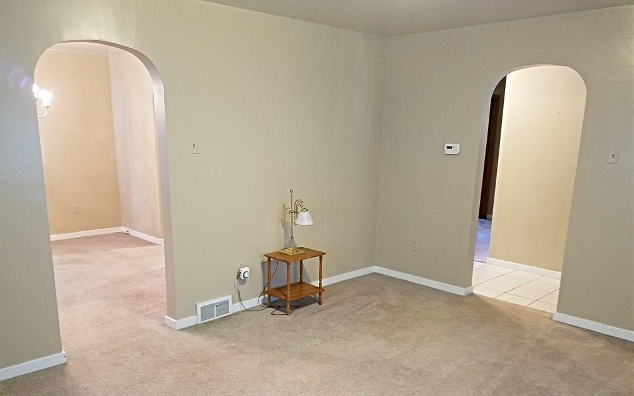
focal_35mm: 28
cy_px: 226
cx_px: 314
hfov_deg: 66.5
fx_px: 484
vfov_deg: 44.4
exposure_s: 1/12
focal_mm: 4.2
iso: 200
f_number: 1.7
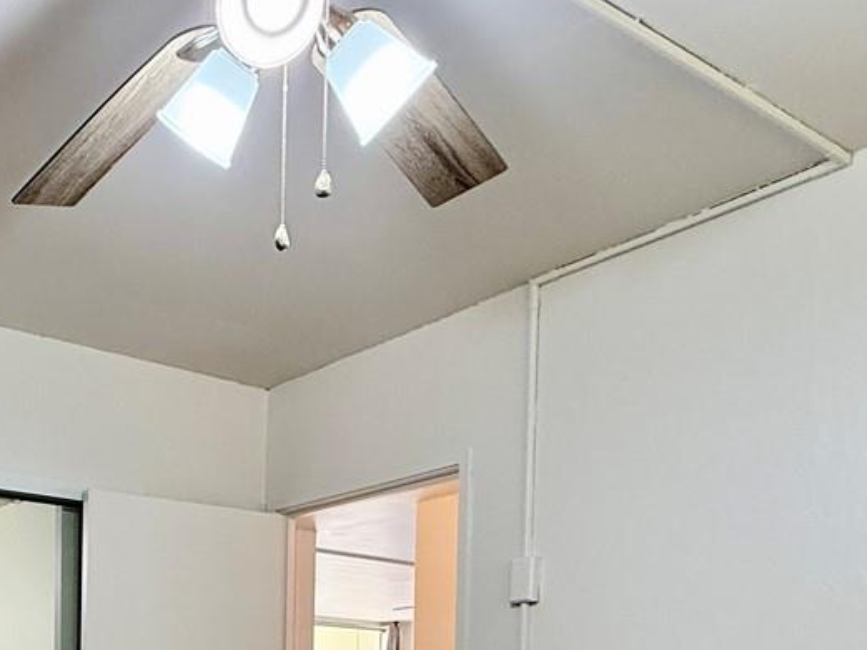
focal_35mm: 43
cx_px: 87
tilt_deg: -0.9
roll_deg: -0.9
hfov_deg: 40.5
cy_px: 770
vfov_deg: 29.2
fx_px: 1077
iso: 160
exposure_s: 1/120
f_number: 2.2
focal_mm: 2.22
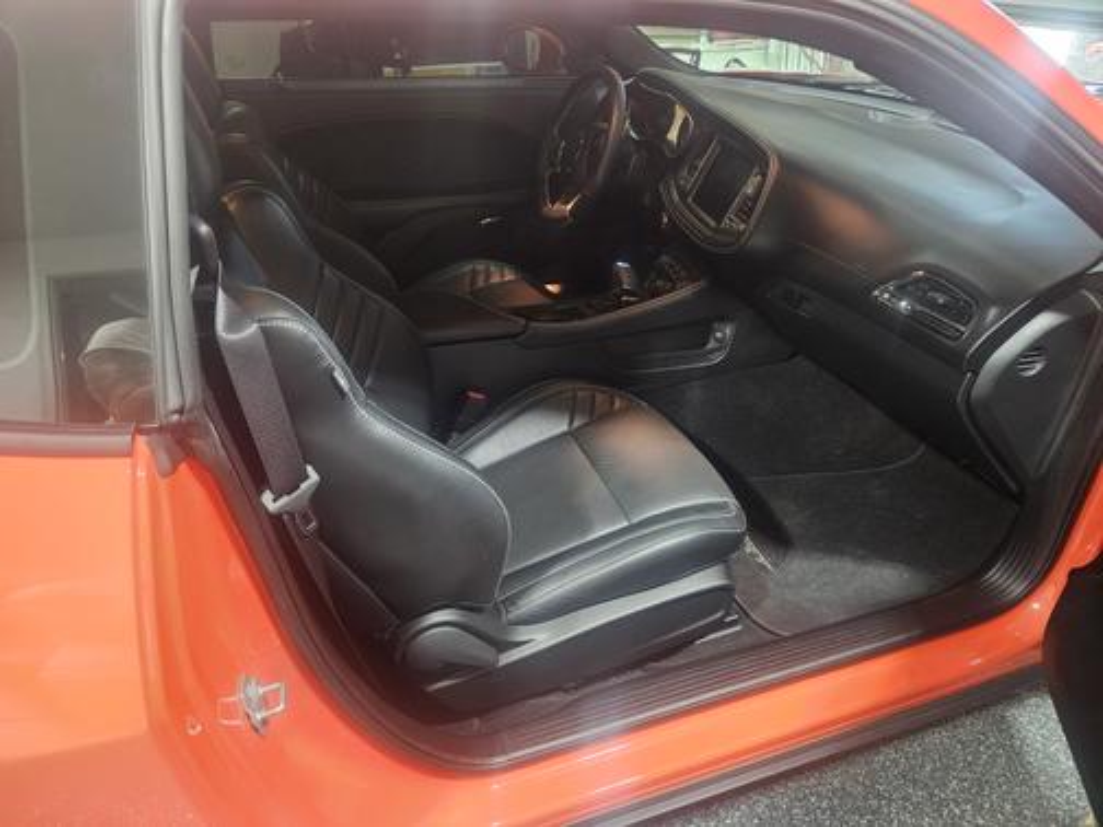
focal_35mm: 23
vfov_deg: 58.9
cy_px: 414
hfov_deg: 73.9
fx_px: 733
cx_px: 552
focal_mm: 5.4
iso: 500
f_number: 1.8
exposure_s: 1/24
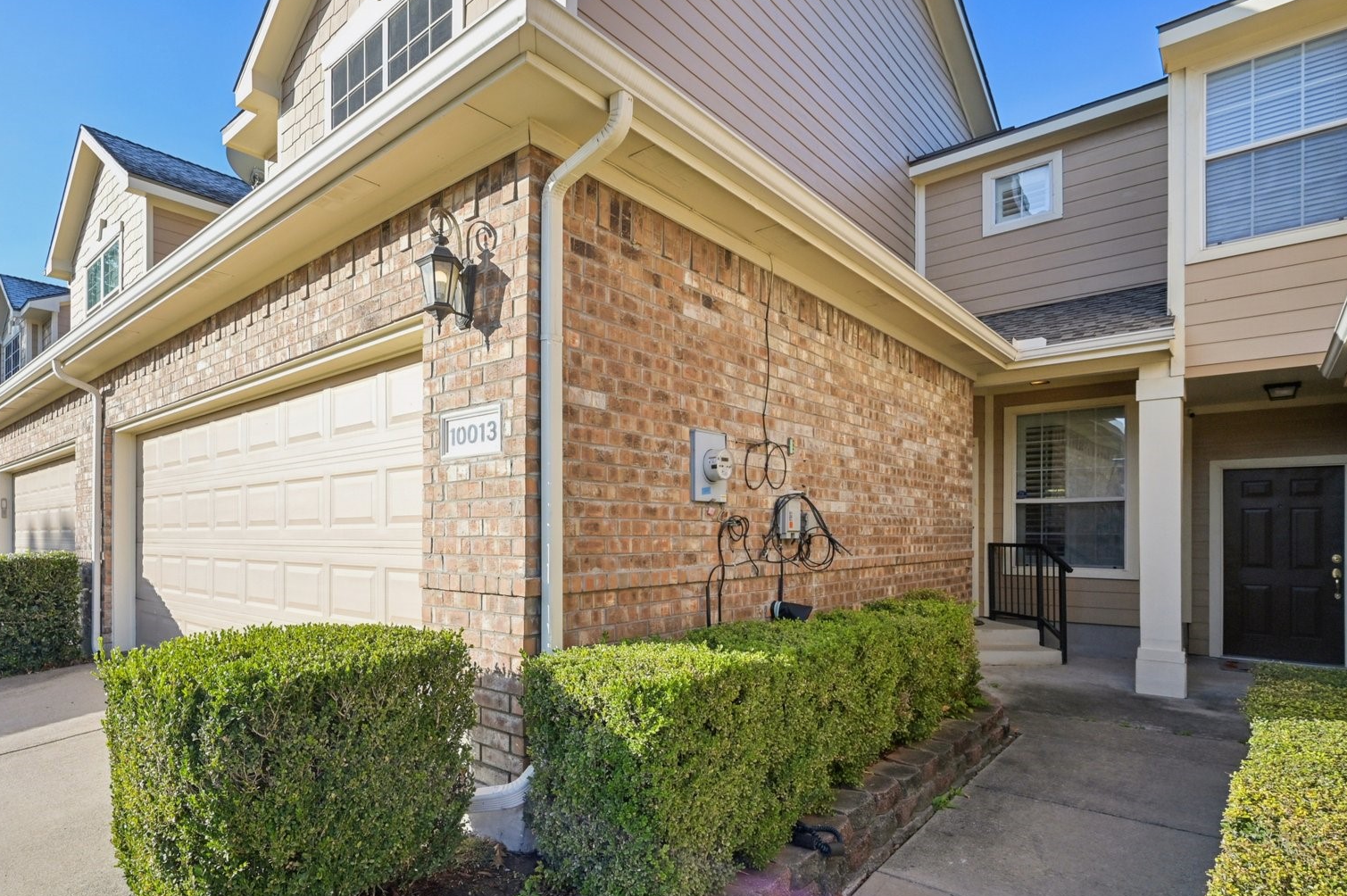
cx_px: 518
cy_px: 524
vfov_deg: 64.1
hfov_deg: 85.5
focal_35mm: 19
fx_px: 710
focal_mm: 14
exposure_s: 1/250
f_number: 9
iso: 250
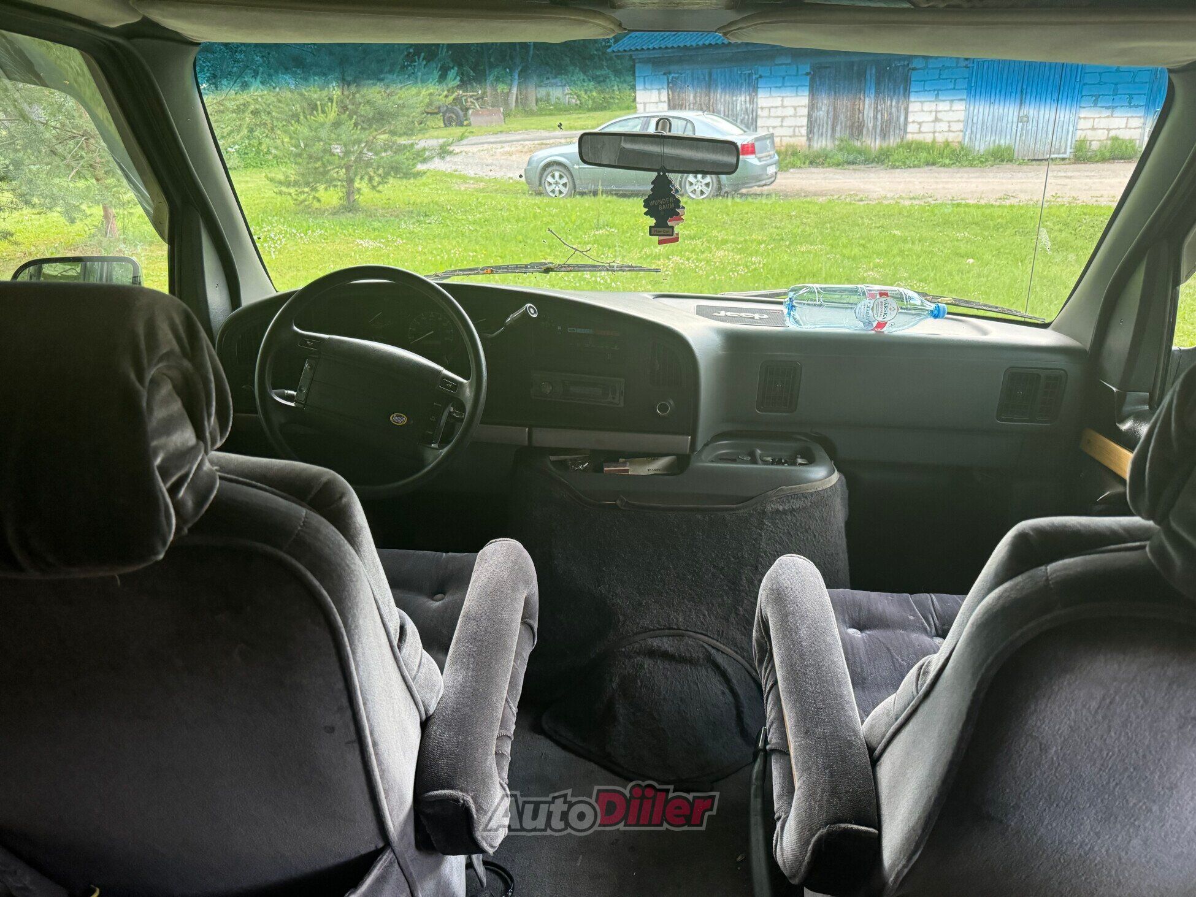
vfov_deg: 56.8
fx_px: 829
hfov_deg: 71.6
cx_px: 598
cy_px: 448
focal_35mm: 24
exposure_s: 1/60
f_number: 1.78
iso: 640
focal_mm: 6.76
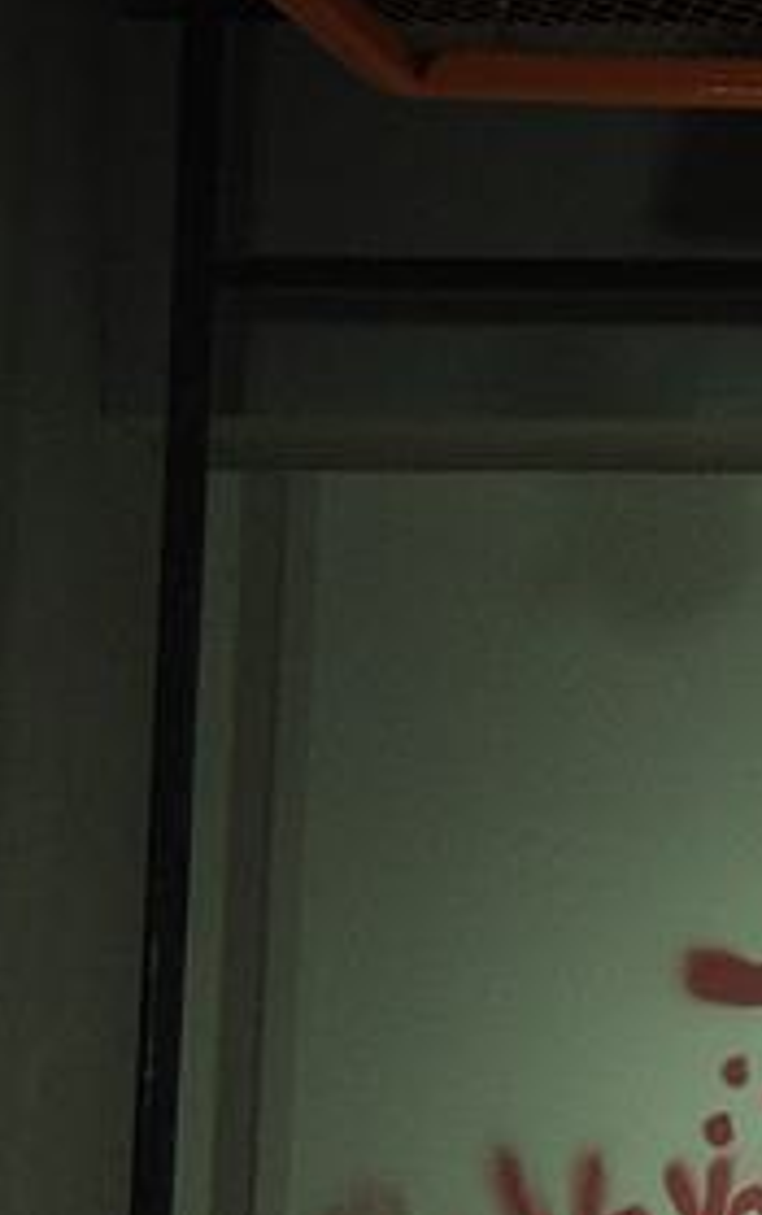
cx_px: 2678
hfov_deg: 7.1
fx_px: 5104
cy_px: 1738
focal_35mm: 154
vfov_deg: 13.0
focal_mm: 22
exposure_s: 1/5
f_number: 8
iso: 400
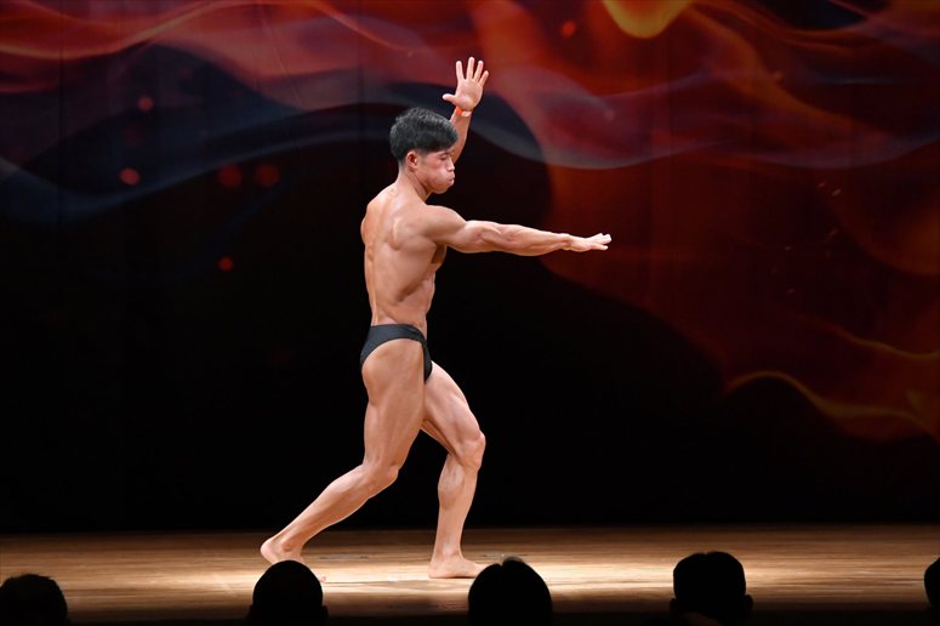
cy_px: 313
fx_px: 5872
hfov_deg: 9.2
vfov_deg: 6.1
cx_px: 470
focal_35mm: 225
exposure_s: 1/400
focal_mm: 150
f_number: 5.6
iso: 4000
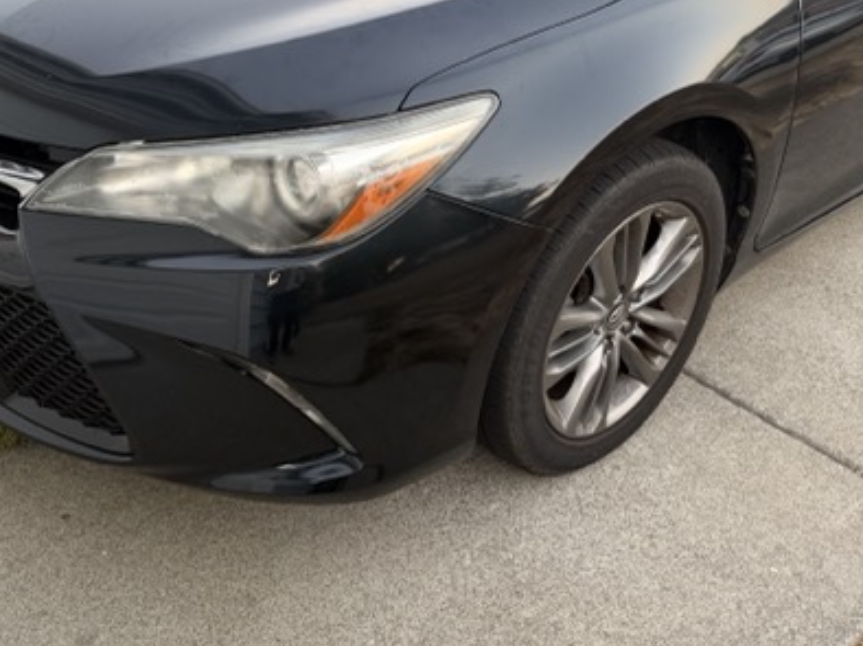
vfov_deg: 36.3
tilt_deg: -29.8
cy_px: 197
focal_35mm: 39
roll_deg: +2.1
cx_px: 386
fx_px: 972
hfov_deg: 47.8
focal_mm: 6.76
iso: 200
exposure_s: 1/66
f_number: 1.78
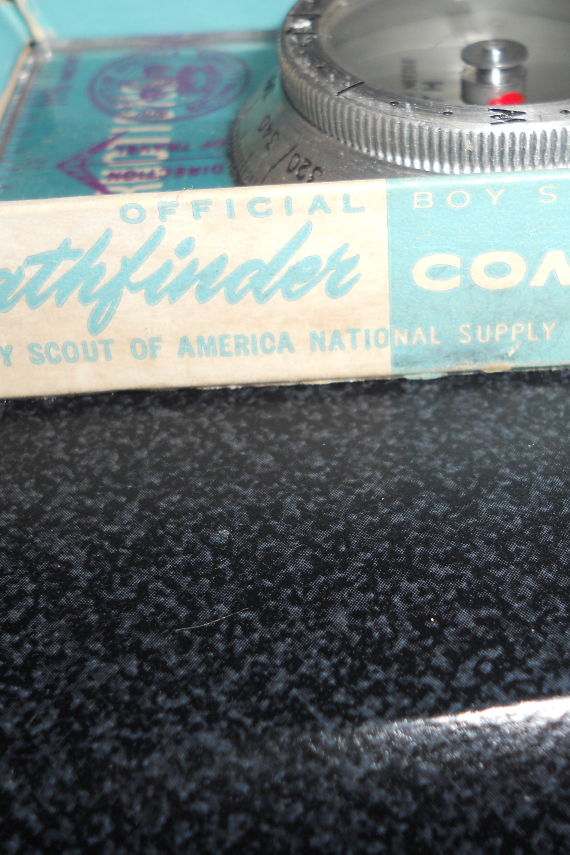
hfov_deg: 29.7
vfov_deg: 43.6
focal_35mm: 45
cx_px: 380
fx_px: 1069
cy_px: 428
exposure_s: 1/25
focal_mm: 5.8
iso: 80
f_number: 8.8
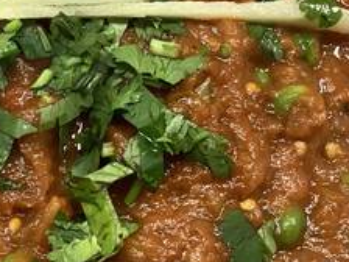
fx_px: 817
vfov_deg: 18.0
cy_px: 47
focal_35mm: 81
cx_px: 58
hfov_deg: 23.7
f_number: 2.4
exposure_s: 1/60
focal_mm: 3.3
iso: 160
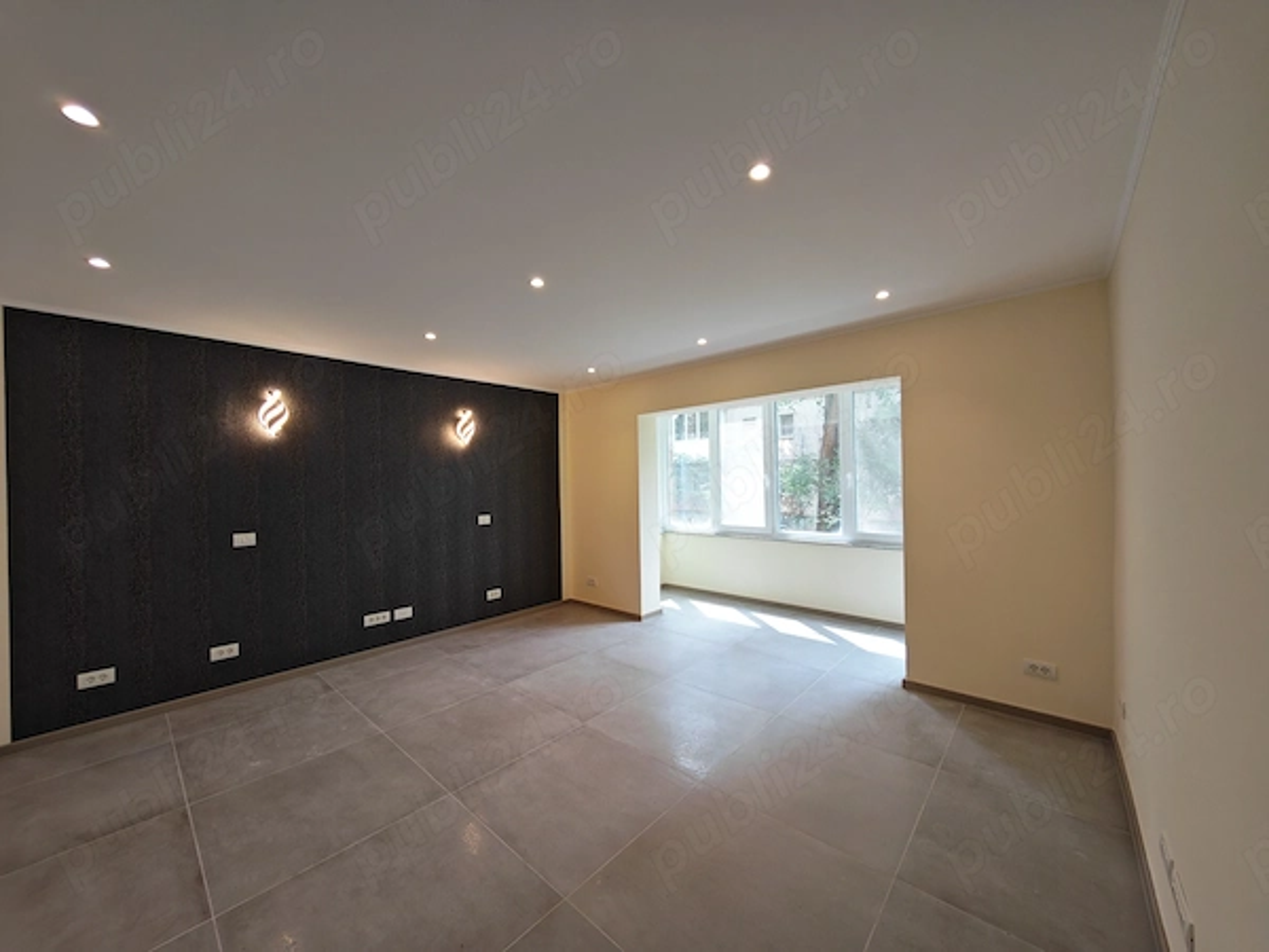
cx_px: 634
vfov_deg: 89.9
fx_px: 477
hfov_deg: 106.2
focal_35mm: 13
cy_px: 476
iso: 100
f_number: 2
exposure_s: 1/50
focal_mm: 1.82
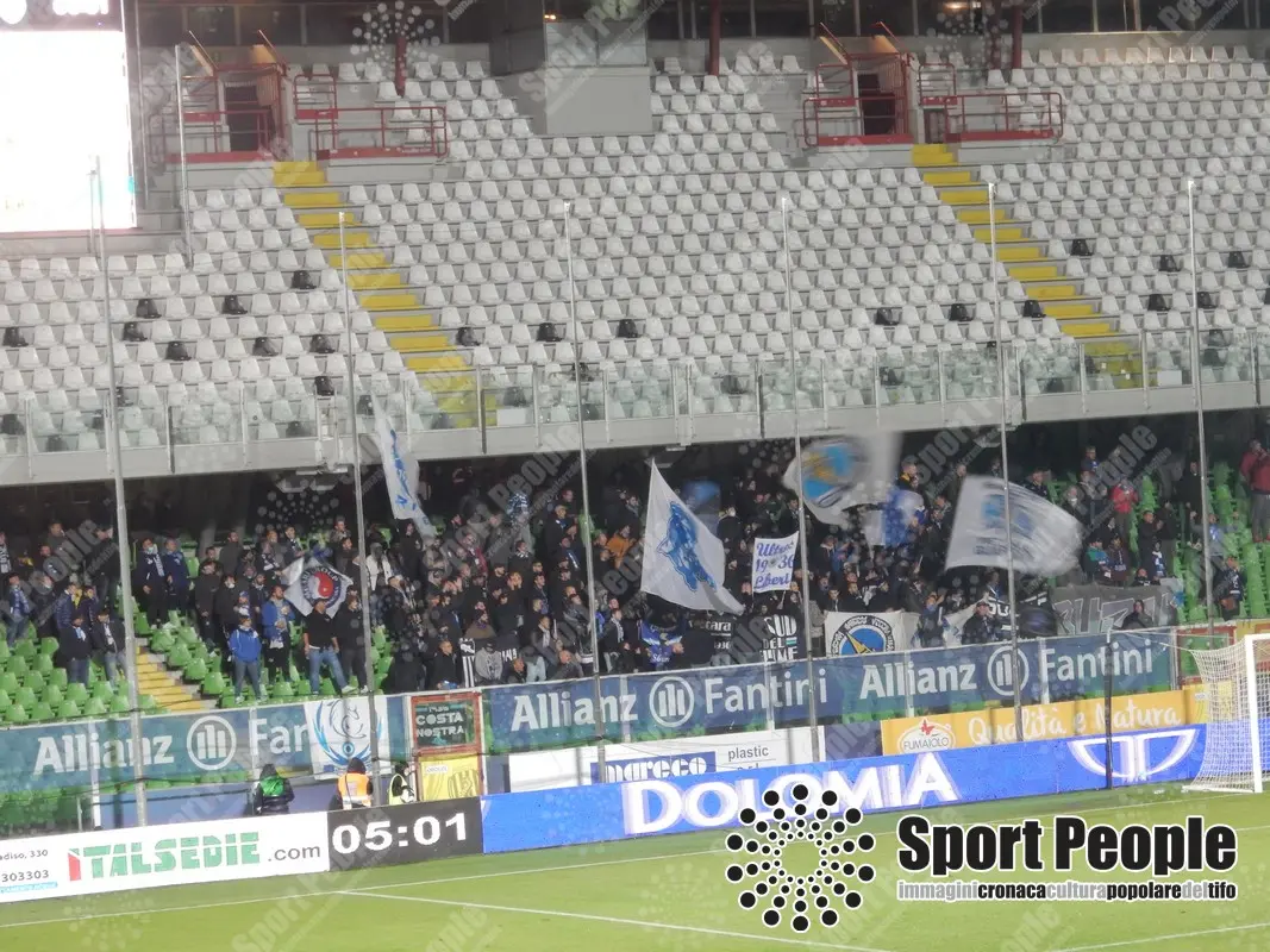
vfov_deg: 10.7
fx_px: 5099
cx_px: 635
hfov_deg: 14.2
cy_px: 476
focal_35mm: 139
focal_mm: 24.7
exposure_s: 1/15
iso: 400
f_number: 6
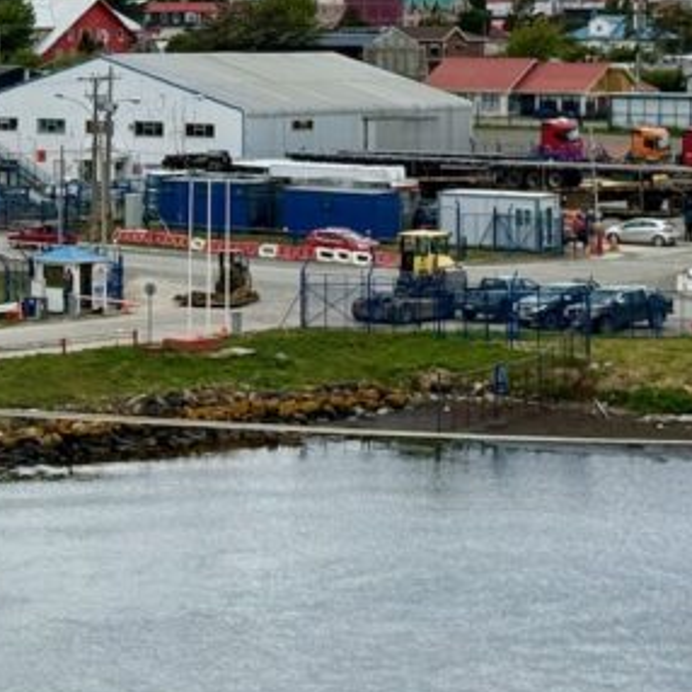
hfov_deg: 14.8
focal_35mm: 114
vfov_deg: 15.1
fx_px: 2578
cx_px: -111
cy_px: 68
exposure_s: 1/7874
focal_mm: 6.76
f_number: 1.78
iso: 64
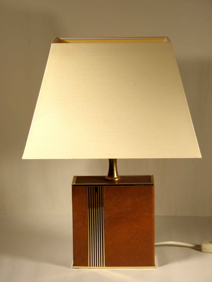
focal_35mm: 89
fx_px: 727
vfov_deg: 22.0
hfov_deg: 16.6
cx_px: 106
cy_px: 141
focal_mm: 16
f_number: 4.5
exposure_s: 1/60
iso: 125
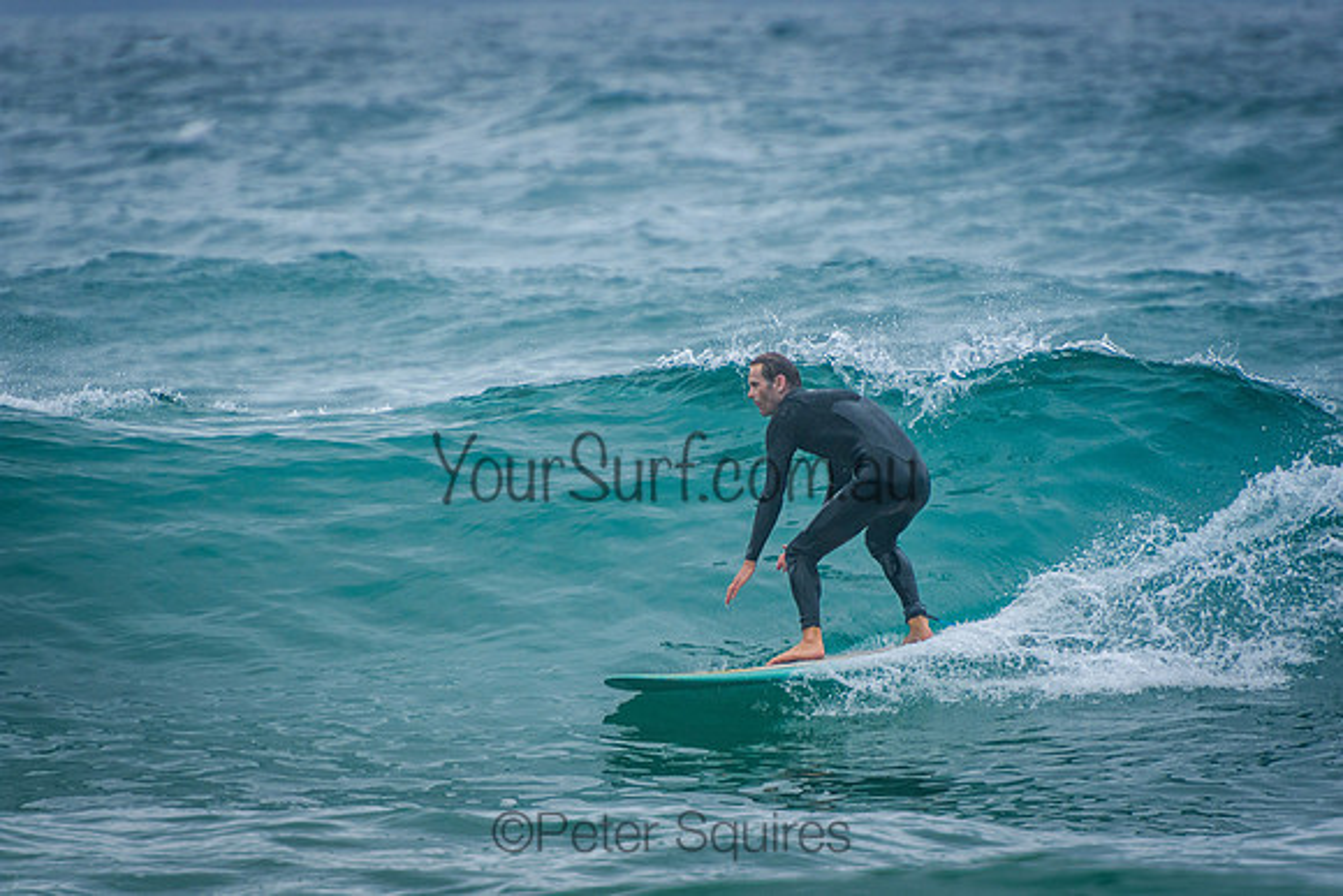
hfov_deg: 3.4
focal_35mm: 600
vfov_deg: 2.3
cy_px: 448
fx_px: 22388
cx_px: 672
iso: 500
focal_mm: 400
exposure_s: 1/2000
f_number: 5.6
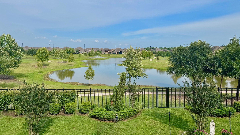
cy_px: 52
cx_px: 122
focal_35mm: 27
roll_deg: -0.4
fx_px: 172
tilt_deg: -1.0
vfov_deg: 42.6
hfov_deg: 69.8
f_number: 1.78
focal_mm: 6.76
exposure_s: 1/6410
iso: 80
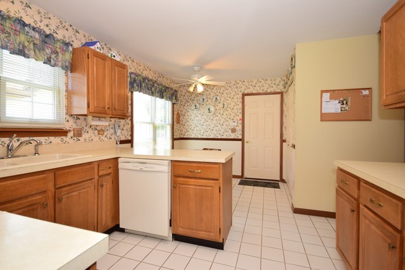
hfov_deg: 92.4
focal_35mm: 17
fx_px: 194
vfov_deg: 69.7
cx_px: 202
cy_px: 135
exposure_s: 1/60
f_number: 6.3
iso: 640
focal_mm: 11.5
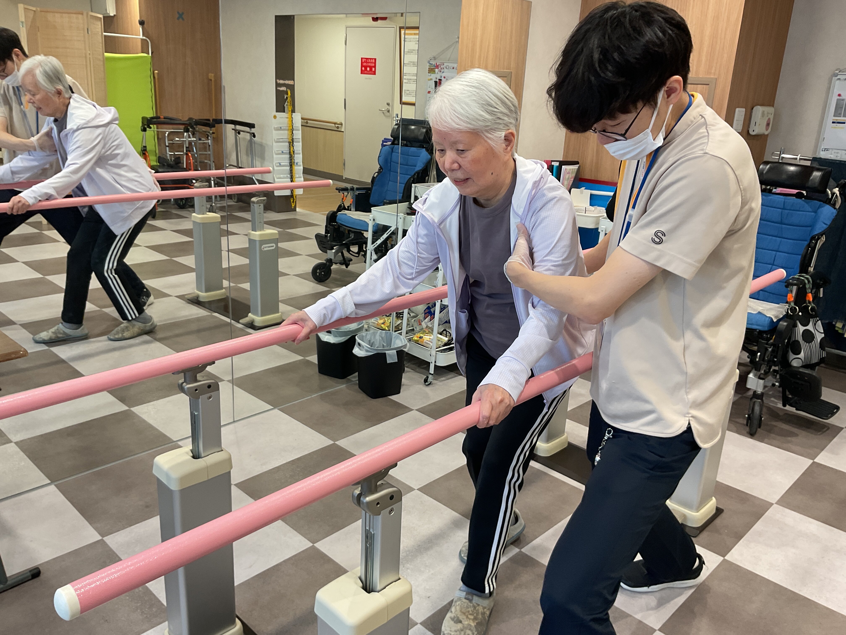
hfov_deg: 61.7
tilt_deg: -18.5
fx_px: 709
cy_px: 318
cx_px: 423
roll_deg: -1.5
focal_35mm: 29
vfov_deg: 48.2
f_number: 1.8
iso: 50
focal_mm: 3
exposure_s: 1/60
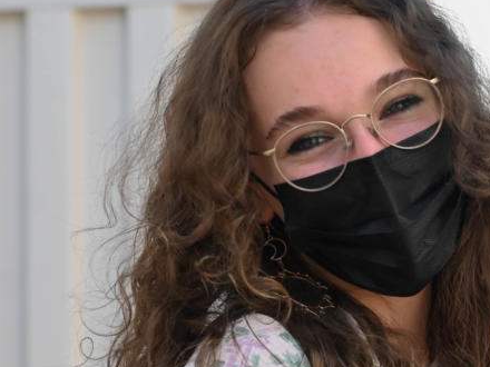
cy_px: 367
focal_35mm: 164
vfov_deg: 9.0
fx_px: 2321
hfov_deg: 11.8
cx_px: 566
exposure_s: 1/1600
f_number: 4
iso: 640
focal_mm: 50
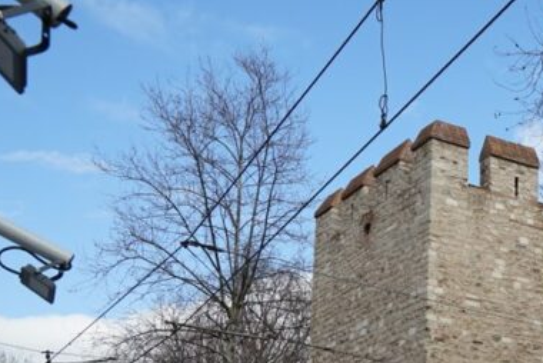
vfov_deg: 18.9
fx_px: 1057
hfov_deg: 26.4
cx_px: 609
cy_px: 372
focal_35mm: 70
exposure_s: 1/160
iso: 100
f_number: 8
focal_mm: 26
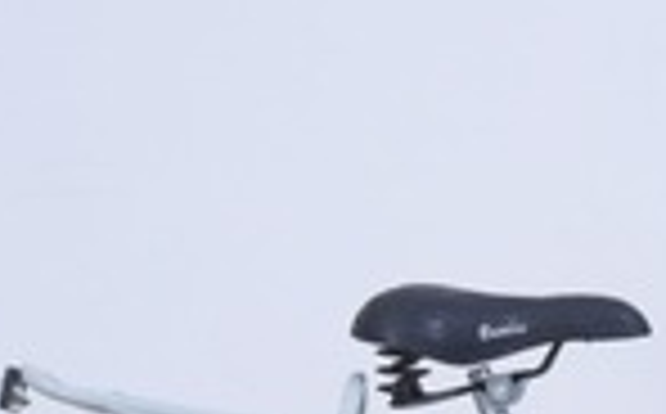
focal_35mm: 297
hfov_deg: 7.0
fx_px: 5383
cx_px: 698
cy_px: 626
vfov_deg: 4.4
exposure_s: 1/160
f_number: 9
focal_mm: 86
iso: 100
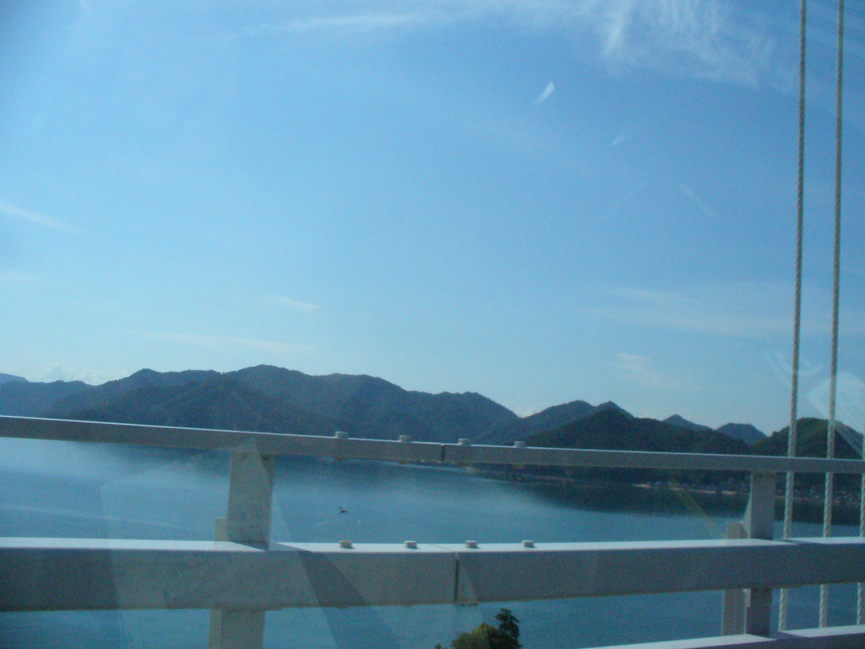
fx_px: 925
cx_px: 432
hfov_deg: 50.1
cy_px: 324
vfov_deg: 38.7
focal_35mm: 37
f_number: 5.6
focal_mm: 6.1
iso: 400
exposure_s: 1/2000
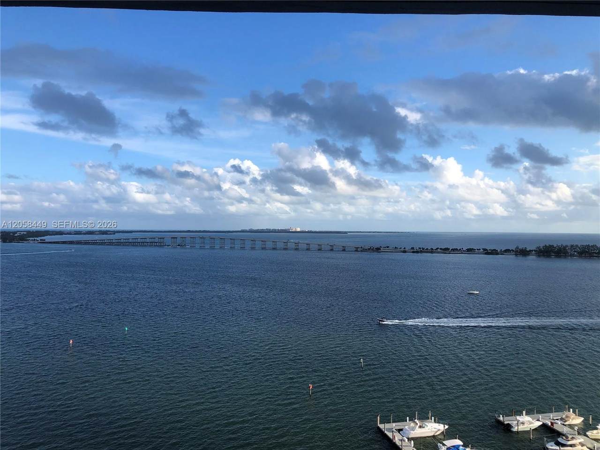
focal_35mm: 28
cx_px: 300
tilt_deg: +0.4
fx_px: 485
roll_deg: -0.8
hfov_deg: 63.4
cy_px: 225
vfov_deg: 49.7
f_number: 1.8
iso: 20
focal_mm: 3.99
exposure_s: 1/1412
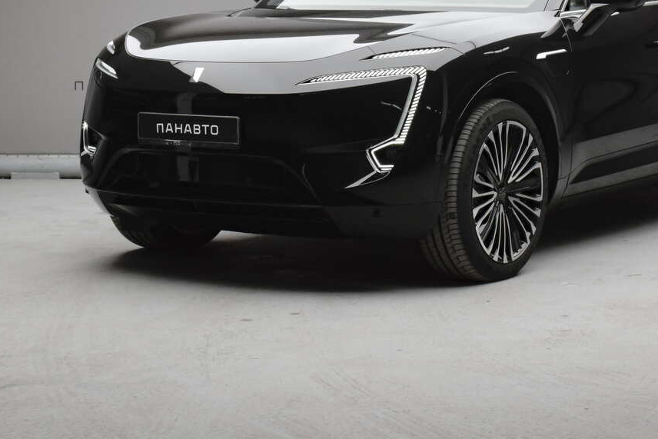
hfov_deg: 19.7
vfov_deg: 13.2
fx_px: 1883
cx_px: 454
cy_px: 90
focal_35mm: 103
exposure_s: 1/60
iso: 1000
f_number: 14
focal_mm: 42
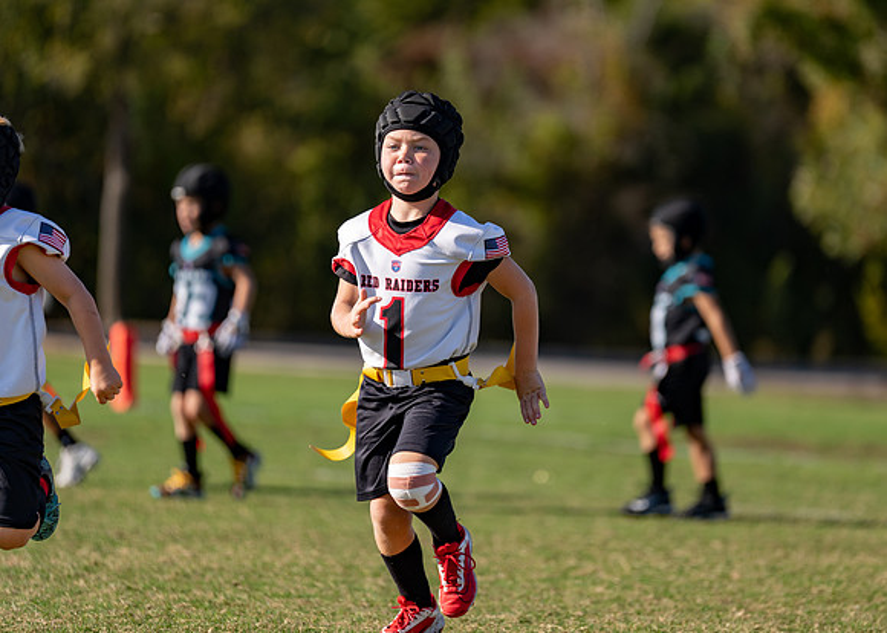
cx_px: 488
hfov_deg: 8.6
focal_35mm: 234
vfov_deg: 6.2
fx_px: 5883
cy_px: 281
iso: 100
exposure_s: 1/1600
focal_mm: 200
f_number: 2.8
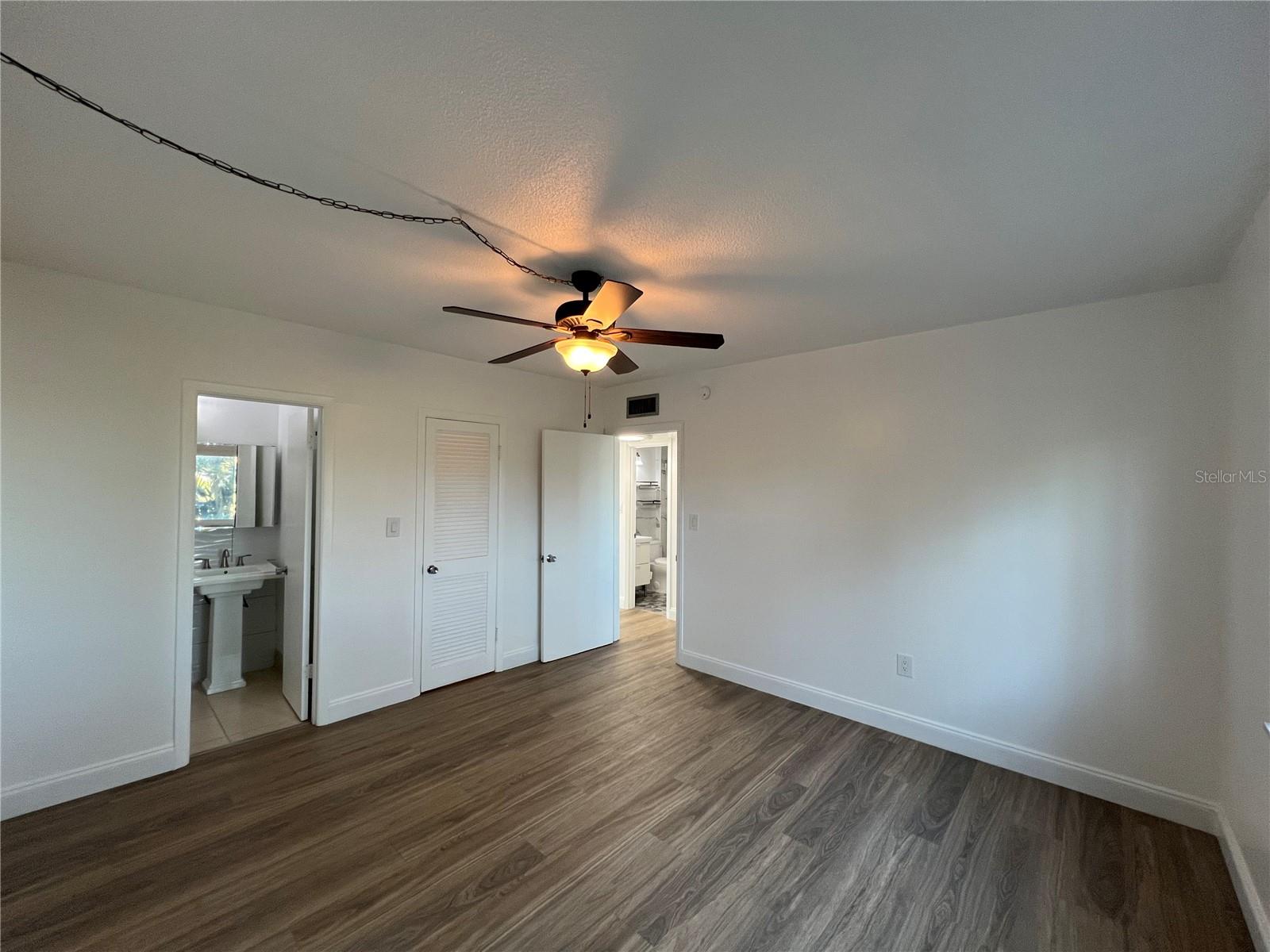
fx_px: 477
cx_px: 635
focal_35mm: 13
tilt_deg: +0.9
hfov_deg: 106.2
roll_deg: -0.2
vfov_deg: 89.9
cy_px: 476
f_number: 1.8
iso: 200
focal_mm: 1.57
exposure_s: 1/120
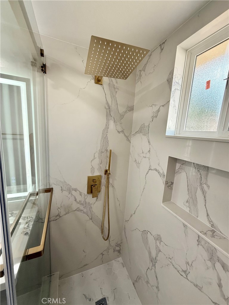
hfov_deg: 85.7
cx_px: 114
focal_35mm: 14
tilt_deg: -8.0
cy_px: 152
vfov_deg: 102.1
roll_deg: -4.1
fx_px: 123
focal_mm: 2.22
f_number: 2.2
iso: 200
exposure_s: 1/120
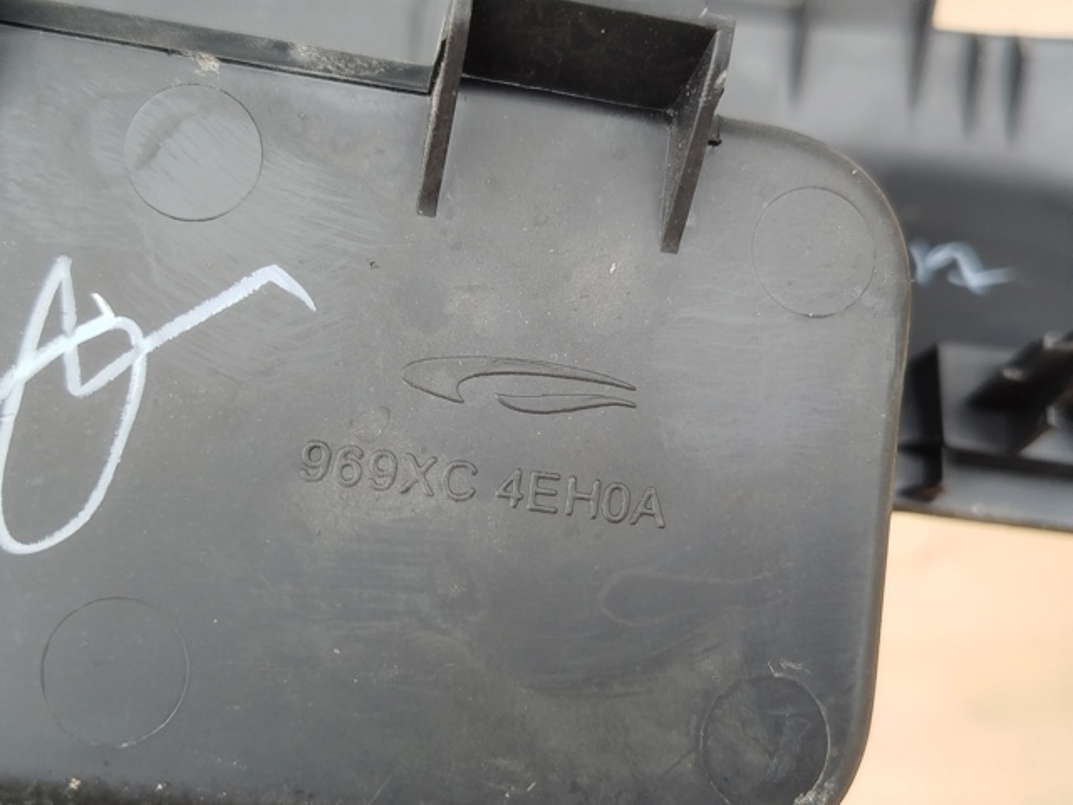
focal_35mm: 48
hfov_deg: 39.7
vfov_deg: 30.3
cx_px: 536
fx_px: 1488
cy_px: 402
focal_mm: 5.31
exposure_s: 1/100
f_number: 1.7
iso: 100
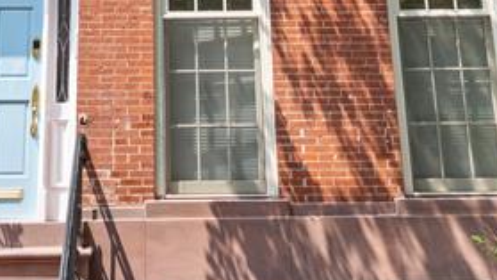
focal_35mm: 81
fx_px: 1068
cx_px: 155
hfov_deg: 26.0
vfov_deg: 13.4
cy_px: -221
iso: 400
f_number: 8
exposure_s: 1/500
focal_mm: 24
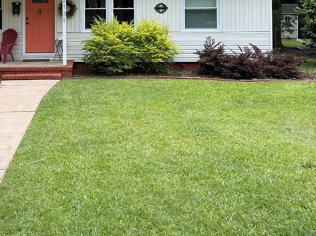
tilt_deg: +1.1
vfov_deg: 26.8
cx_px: 89
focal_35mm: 52
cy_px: 11
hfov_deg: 36.2
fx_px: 474
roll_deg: +0.5
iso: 80
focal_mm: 6.76
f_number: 1.78
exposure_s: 1/309
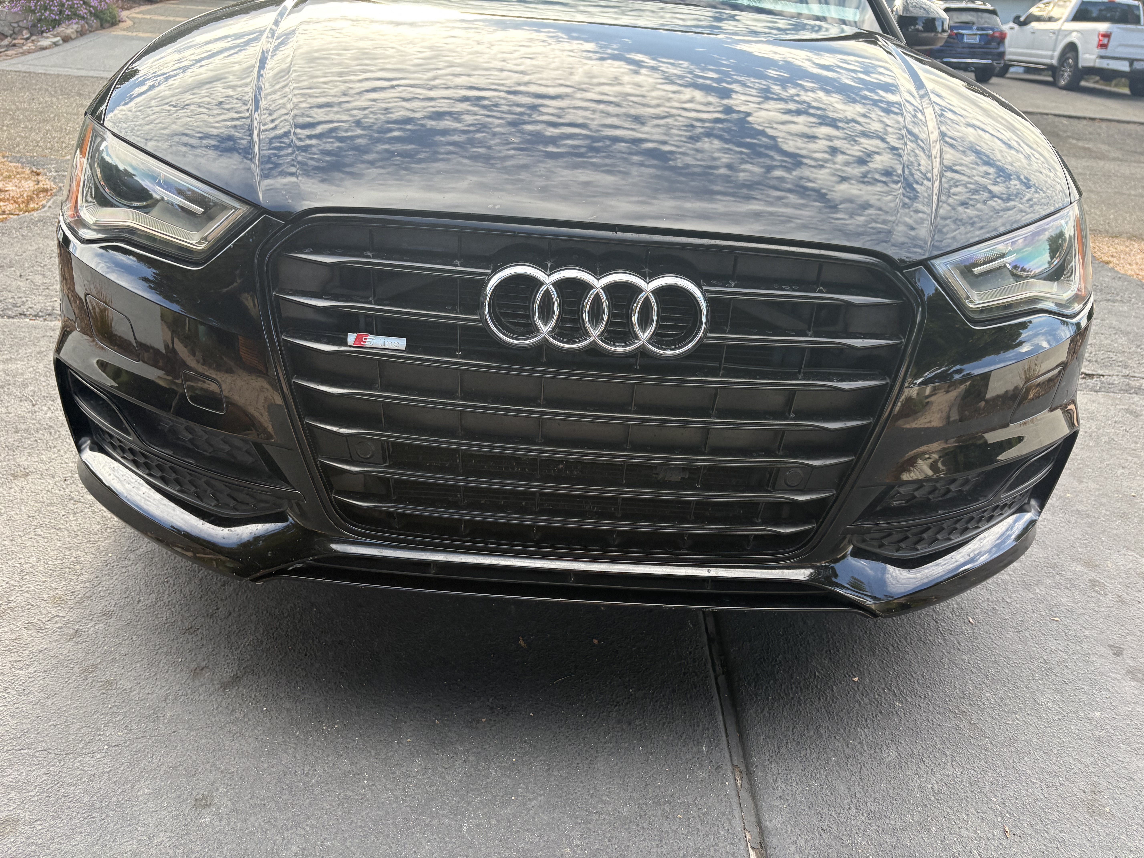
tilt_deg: -26.1
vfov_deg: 53.1
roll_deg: -0.5
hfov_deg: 67.3
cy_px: 429
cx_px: 572
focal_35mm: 26
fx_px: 859
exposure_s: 1/317
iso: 64
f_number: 1.6
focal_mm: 5.96
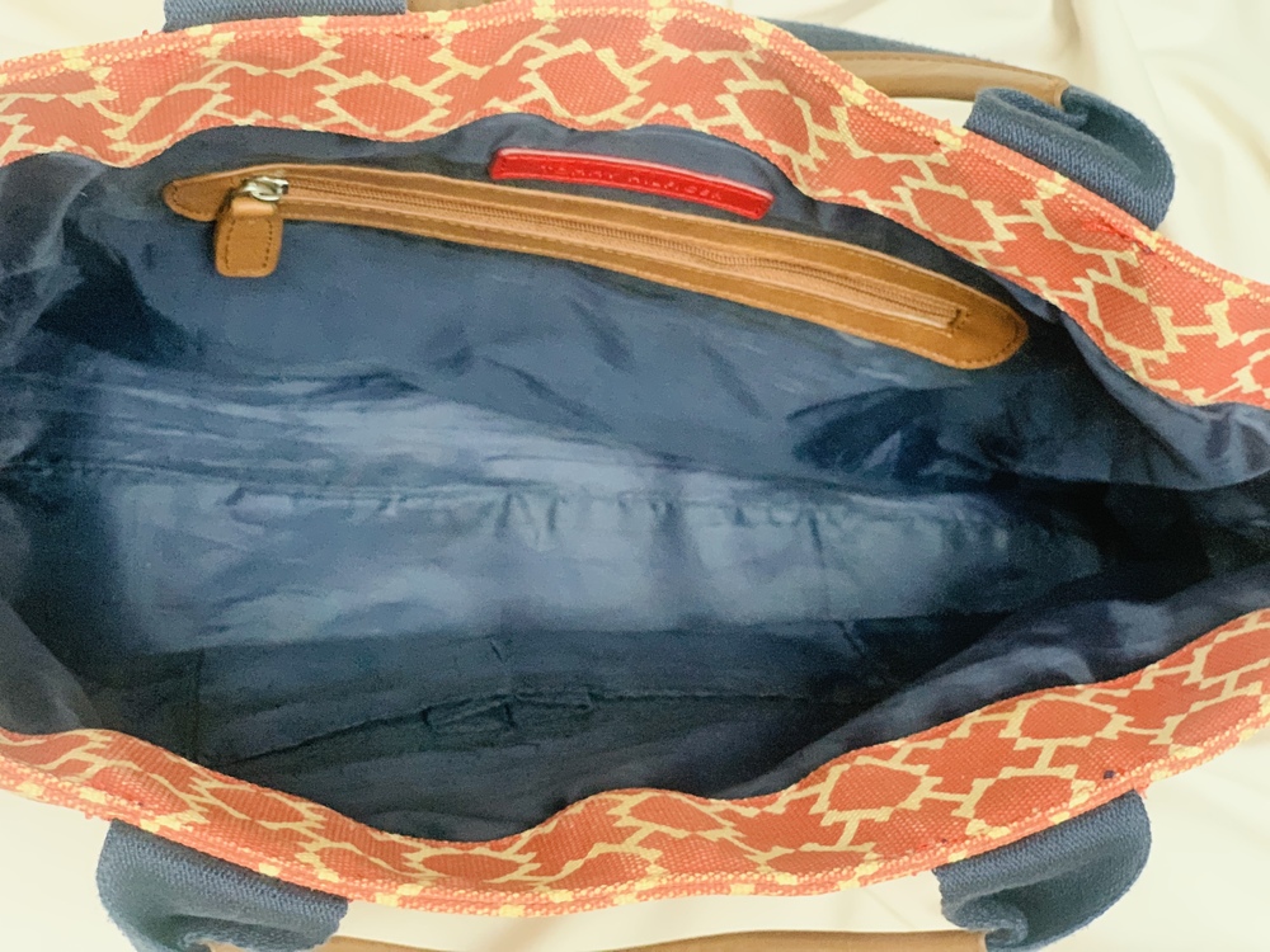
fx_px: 1908
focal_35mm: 52
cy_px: 476
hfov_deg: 36.8
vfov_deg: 28.0
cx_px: 635
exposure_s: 1/30
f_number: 2.4
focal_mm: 6
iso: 800
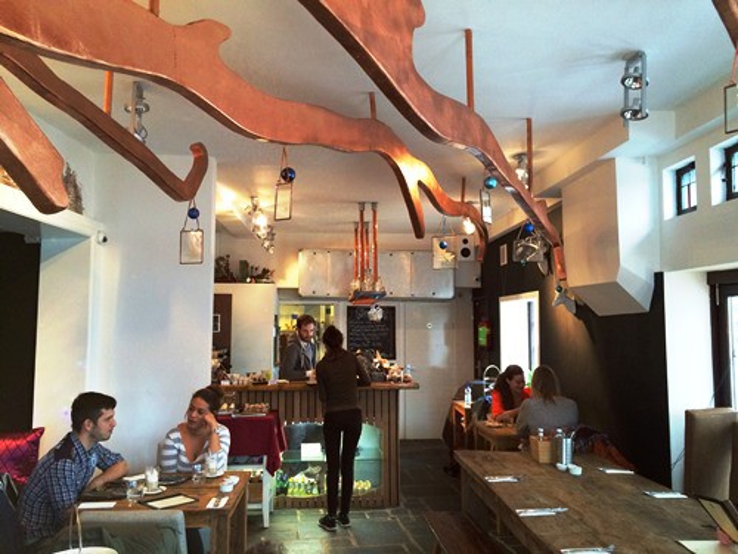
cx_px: 369
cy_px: 277
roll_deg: +0.3
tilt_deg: +5.2
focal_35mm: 29
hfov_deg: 61.7
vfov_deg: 48.2
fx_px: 618
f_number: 2.2
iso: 250
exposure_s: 1/33
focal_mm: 4.15
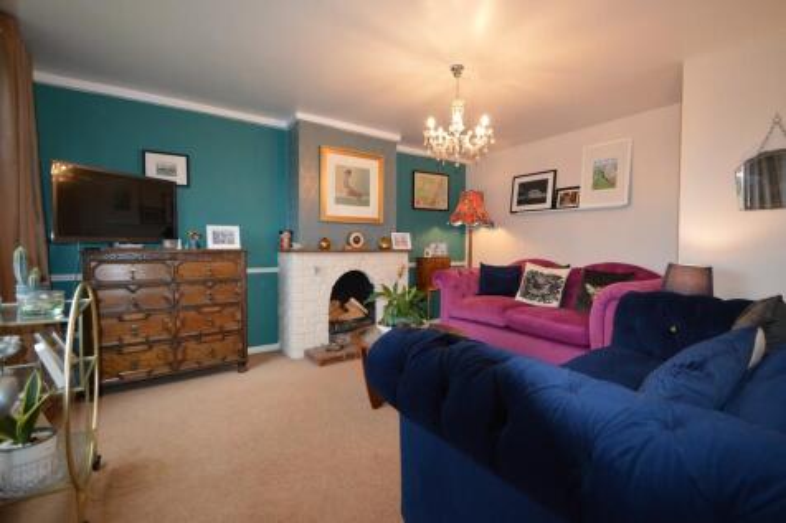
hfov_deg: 100.4
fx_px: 327
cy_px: 262
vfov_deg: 77.3
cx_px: 393
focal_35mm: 15
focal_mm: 10
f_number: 3.5
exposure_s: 1/60
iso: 720
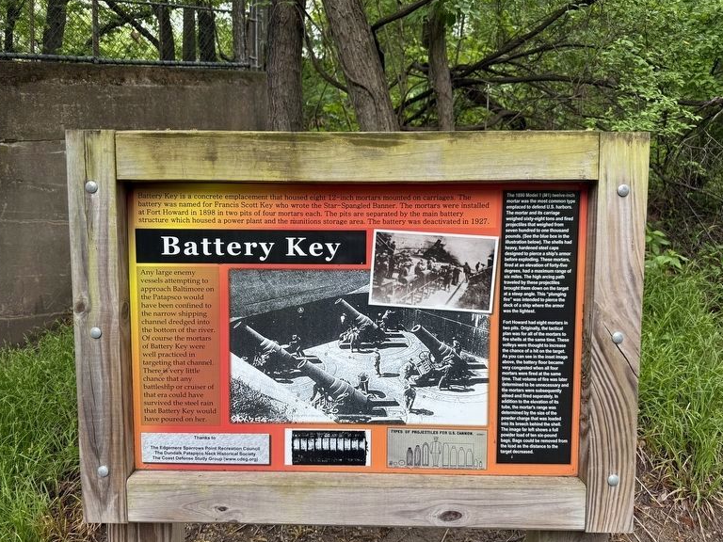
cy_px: 278
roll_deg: -1.4
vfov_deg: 54.9
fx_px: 522
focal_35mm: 25
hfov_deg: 69.4
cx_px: 347
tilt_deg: -6.2
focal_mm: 6.76
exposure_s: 1/336
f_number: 1.78
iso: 80
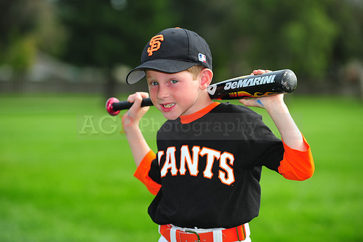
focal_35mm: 145
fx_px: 1461
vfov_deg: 9.5
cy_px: 121
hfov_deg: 14.2
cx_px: 182
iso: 400
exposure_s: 1/1250
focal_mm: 145
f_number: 4.5
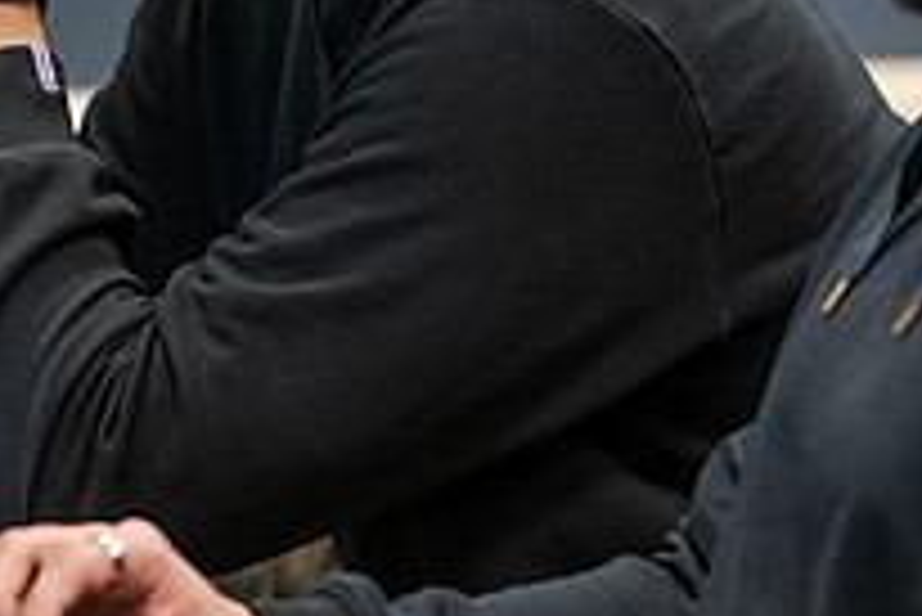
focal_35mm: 524
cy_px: -11
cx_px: 360
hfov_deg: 3.9
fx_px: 13429
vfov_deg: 2.6
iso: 3200
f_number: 2.8
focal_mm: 185
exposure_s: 1/200
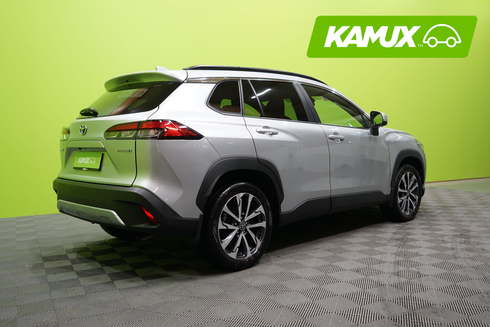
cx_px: 245
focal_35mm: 32
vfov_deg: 41.1
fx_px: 436
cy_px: 164
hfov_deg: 58.7
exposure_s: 1/30
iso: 400
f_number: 4.5
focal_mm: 32
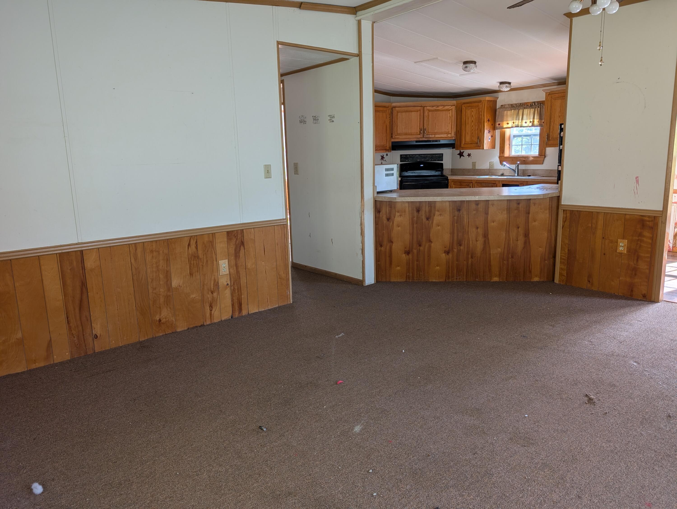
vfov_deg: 56.9
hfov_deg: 71.5
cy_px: 254
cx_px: 338
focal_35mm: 24
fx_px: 470
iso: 19
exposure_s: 1/86.1
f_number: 1.68
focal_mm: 6.9
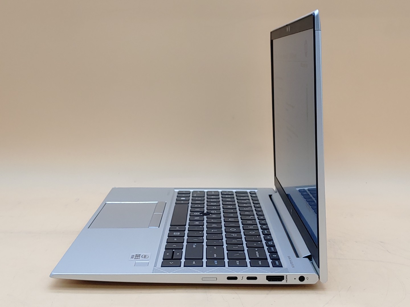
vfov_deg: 29.7
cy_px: 154
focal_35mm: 49
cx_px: 205
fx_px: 580
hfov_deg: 38.9
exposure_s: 1/120
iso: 50
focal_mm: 4.36
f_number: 1.8
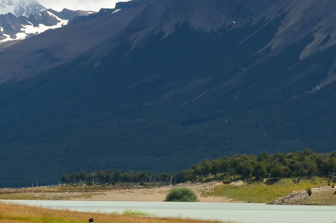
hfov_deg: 8.4
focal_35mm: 244
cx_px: -62
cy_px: 227
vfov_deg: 5.6
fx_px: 2272
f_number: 10
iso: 100
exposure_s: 1/160
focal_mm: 50
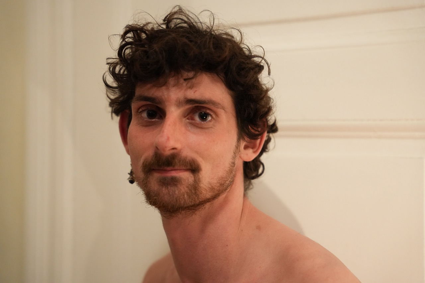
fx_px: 826
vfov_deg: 19.5
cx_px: 212
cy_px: 142
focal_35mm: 70
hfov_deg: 28.8
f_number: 2.8
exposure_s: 1/100
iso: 6400
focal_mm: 70
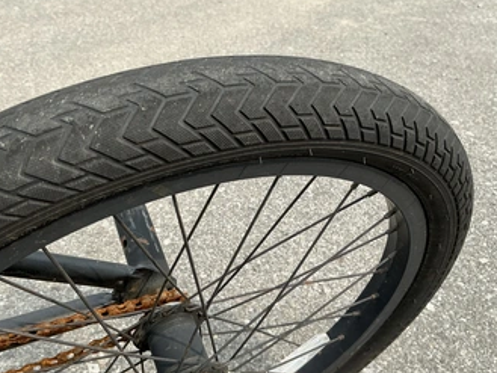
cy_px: 171
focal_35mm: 34
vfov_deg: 41.8
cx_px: 245
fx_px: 488
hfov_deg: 53.9
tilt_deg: -32.5
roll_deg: -7.2
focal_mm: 3
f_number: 1.8
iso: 25
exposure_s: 1/898
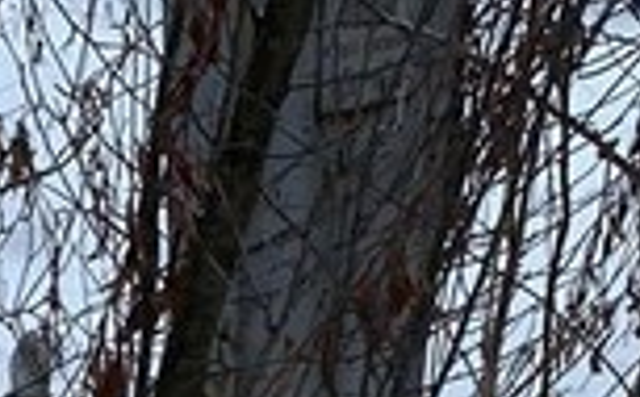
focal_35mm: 185
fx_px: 3221
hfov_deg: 11.3
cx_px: 21
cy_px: 853
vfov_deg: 6.8
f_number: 1.8
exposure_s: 1/799
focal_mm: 4.25
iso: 32
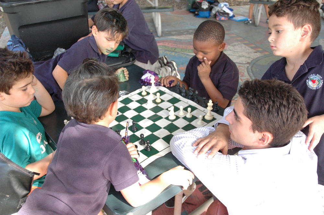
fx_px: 297
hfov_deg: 57.3
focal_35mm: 33
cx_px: 162
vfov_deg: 39.9
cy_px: 108
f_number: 3.8
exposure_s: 1/200
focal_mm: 22
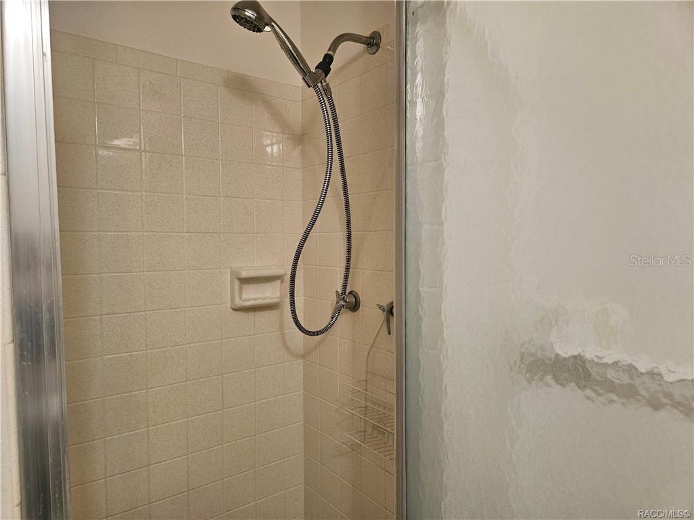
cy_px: 260
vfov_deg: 58.9
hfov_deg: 73.9
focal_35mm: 23
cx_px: 347
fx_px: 461
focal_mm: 5.4
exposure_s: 1/120
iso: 400
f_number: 1.8
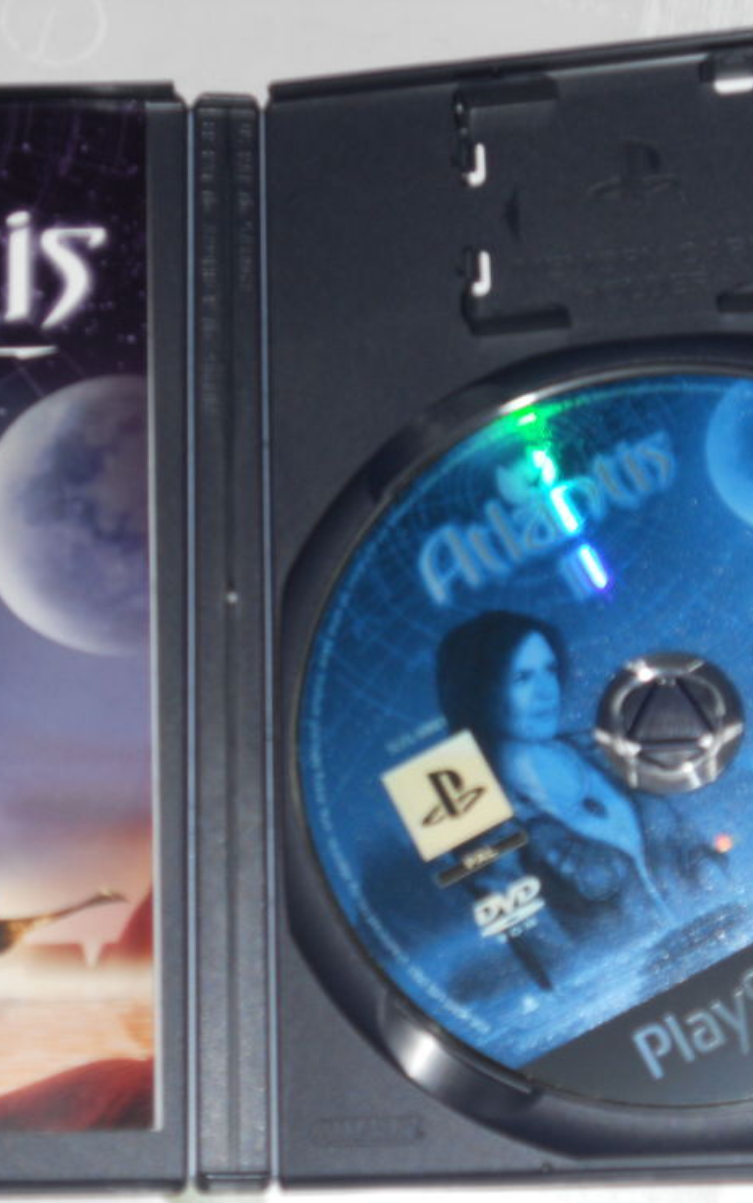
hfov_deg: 16.9
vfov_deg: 26.8
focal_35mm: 77
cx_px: 248
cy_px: 606
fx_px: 2526
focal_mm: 9.8
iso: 80
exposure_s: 1/30
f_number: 4.8
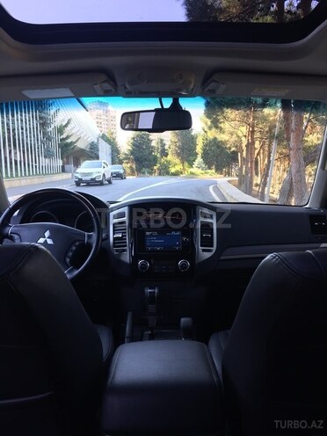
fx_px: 365
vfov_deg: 61.7
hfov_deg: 48.2
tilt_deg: -4.9
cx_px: 164
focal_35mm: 29
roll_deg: +1.9
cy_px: 218
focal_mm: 4.15
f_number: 2.2
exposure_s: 1/50
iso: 32
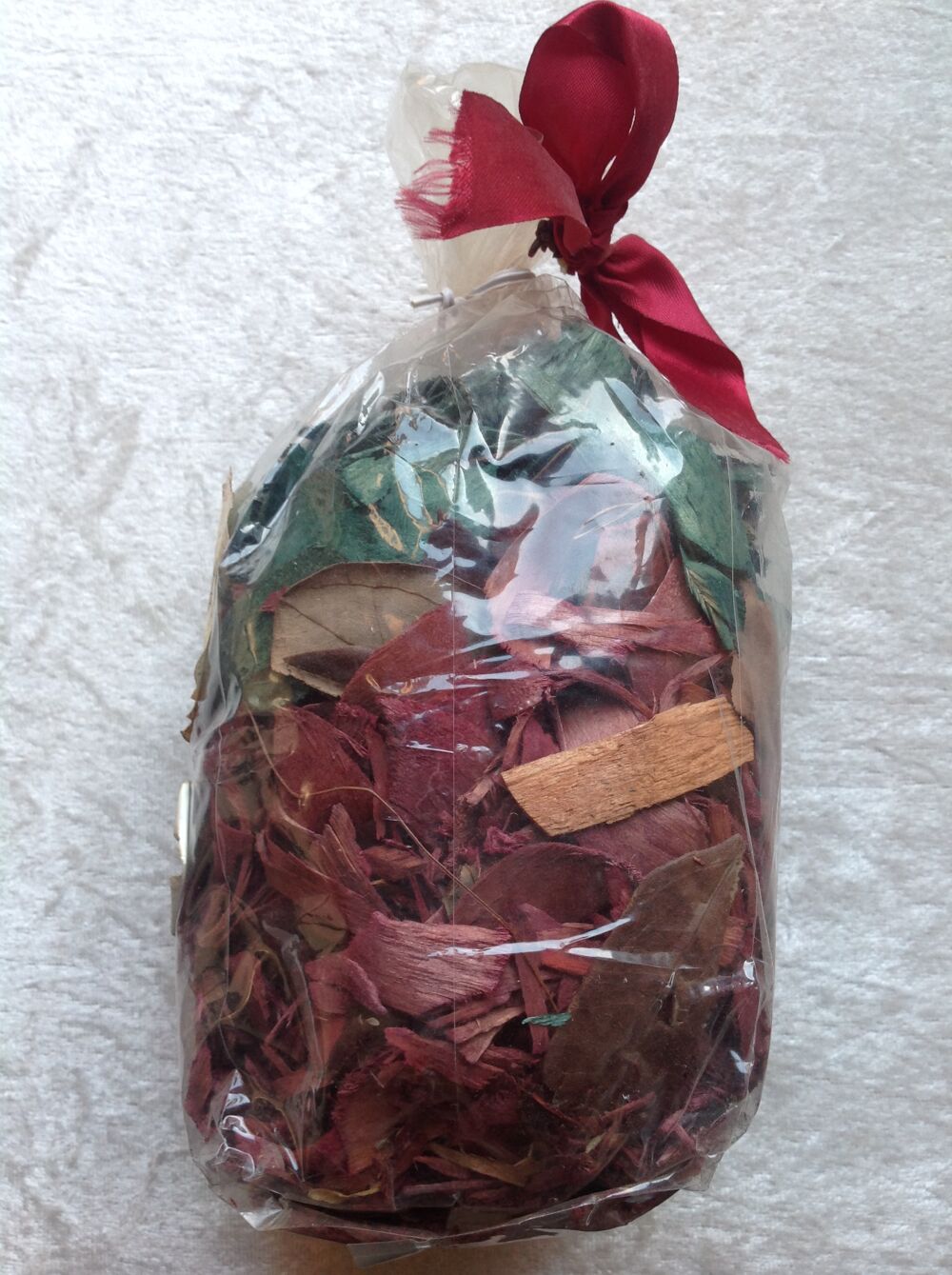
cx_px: 476
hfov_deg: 40.6
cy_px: 638
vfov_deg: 52.7
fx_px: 1287
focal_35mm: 35
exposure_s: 1/17
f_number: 2.4
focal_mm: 4.28
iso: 50
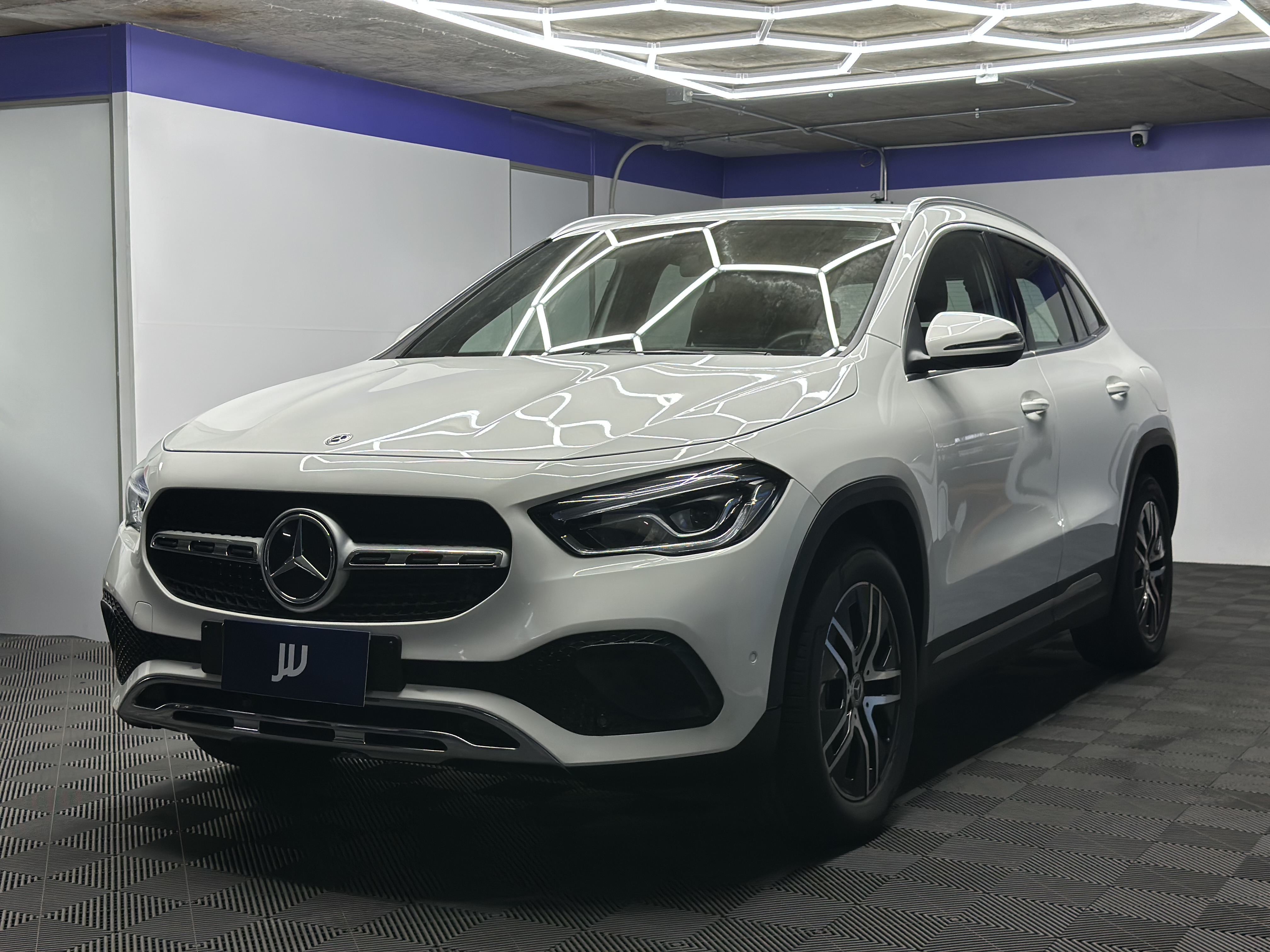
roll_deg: +0.4
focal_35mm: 48
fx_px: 1761
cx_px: 635
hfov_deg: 39.7
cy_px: 476
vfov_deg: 30.3
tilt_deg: -4.2
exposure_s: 1/100
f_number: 1.78
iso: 64
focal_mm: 6.86
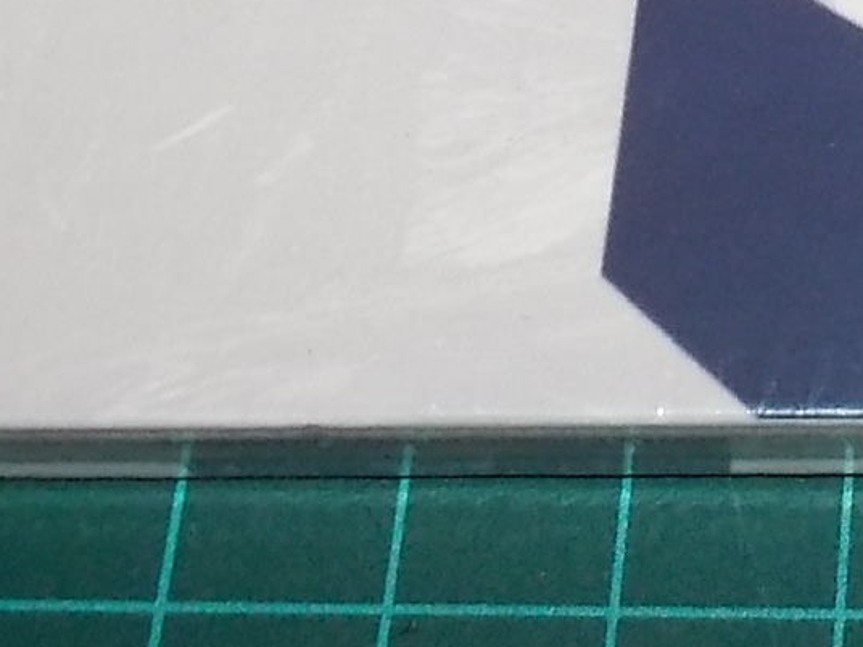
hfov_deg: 15.3
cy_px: -430
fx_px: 3066
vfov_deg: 11.4
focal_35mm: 123
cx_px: 1117
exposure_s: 1/30
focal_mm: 4.1
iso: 200
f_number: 3.3
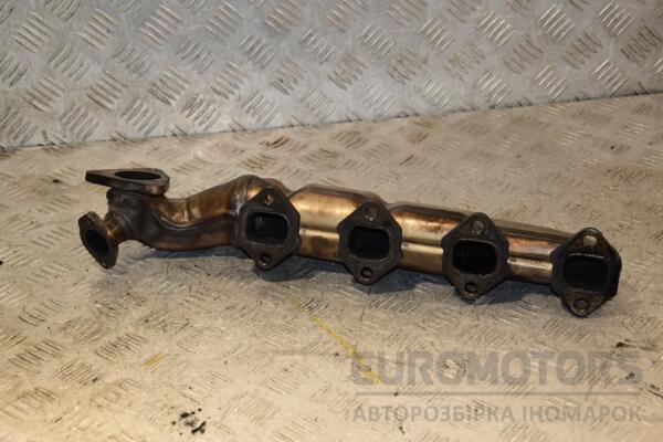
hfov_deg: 27.0
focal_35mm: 75
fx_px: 1381
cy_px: 221
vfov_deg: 18.2
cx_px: 332
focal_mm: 50
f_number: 6.3
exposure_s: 1/200
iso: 800
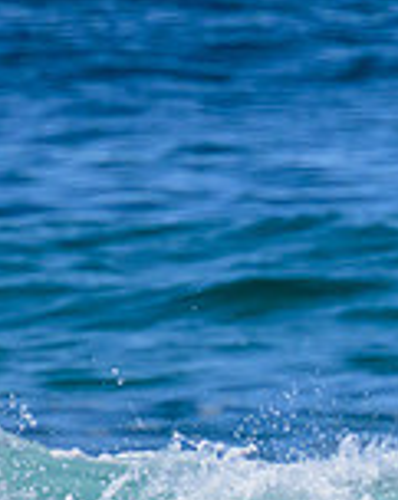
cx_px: 839
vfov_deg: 0.6
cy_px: 506
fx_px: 49874
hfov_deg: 0.5
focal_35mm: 3377
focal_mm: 690
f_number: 11
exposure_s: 1/2000
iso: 900
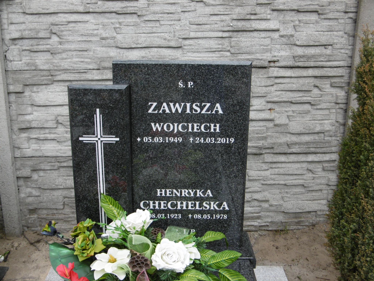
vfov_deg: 37.7
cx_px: 187
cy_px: 140
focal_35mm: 38
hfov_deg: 49.0
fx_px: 411
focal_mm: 6.8
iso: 100
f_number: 3.7
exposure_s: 1/200
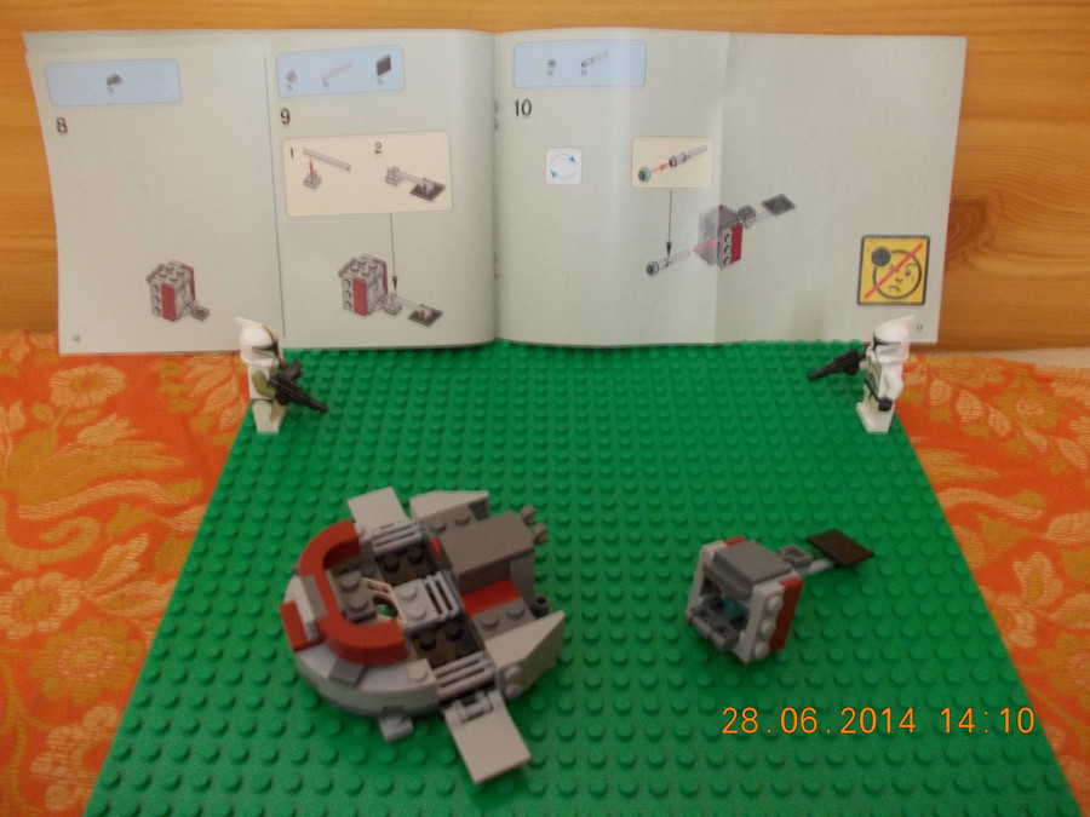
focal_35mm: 28
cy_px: 408
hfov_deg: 63.4
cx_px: 545
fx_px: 882
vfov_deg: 49.7
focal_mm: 4
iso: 200
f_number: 2.7
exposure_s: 1/8
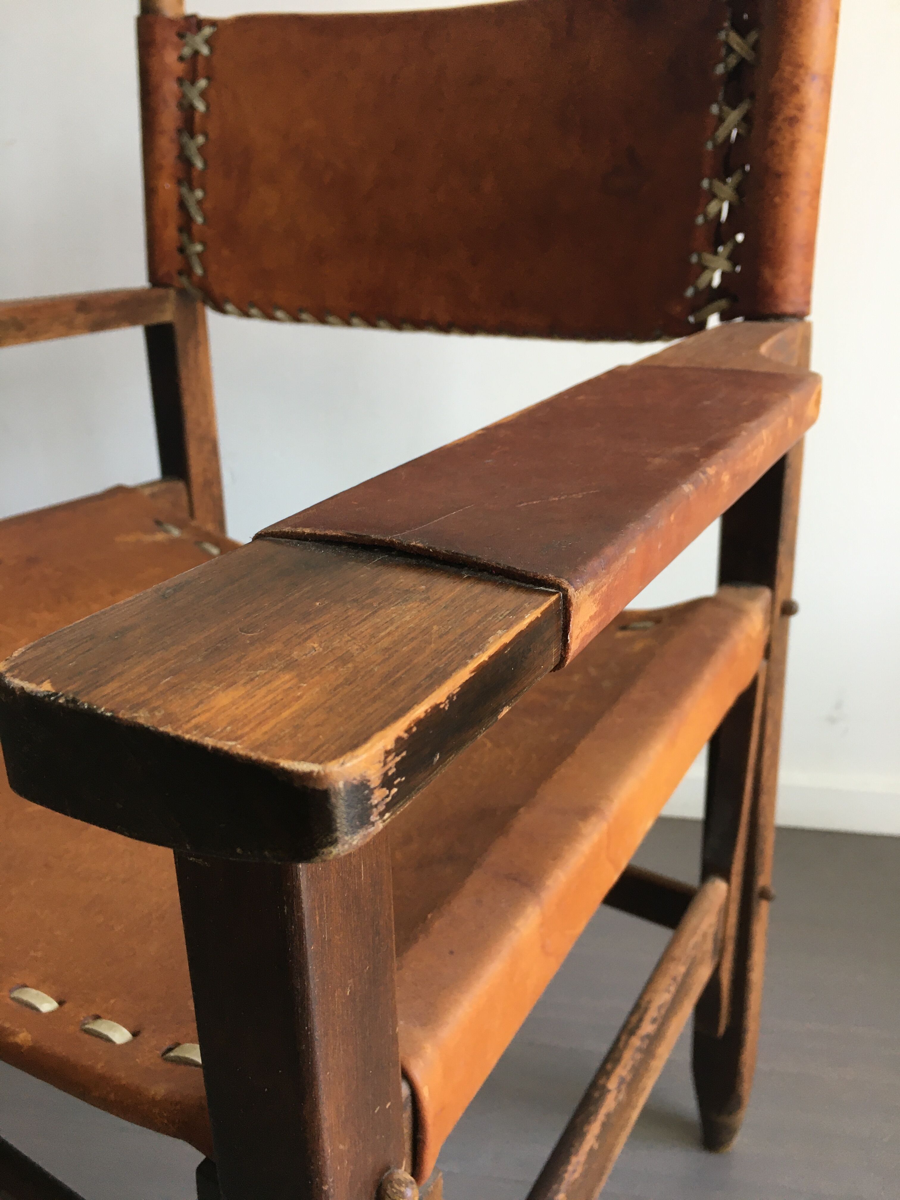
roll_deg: +1.0
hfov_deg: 48.2
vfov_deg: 61.7
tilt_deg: -23.6
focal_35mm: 29
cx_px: 450
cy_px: 600
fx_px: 1005
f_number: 2.2
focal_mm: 4.15
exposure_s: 1/33
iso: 40
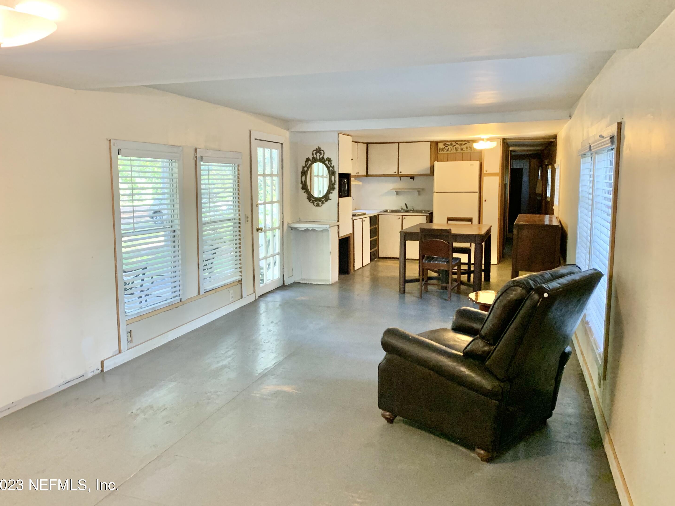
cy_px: 246
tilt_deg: -6.2
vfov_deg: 51.4
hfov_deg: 65.3
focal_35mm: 27
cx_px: 330
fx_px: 527
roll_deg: +0.7
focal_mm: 4.25
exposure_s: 1/60
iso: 400
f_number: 1.8
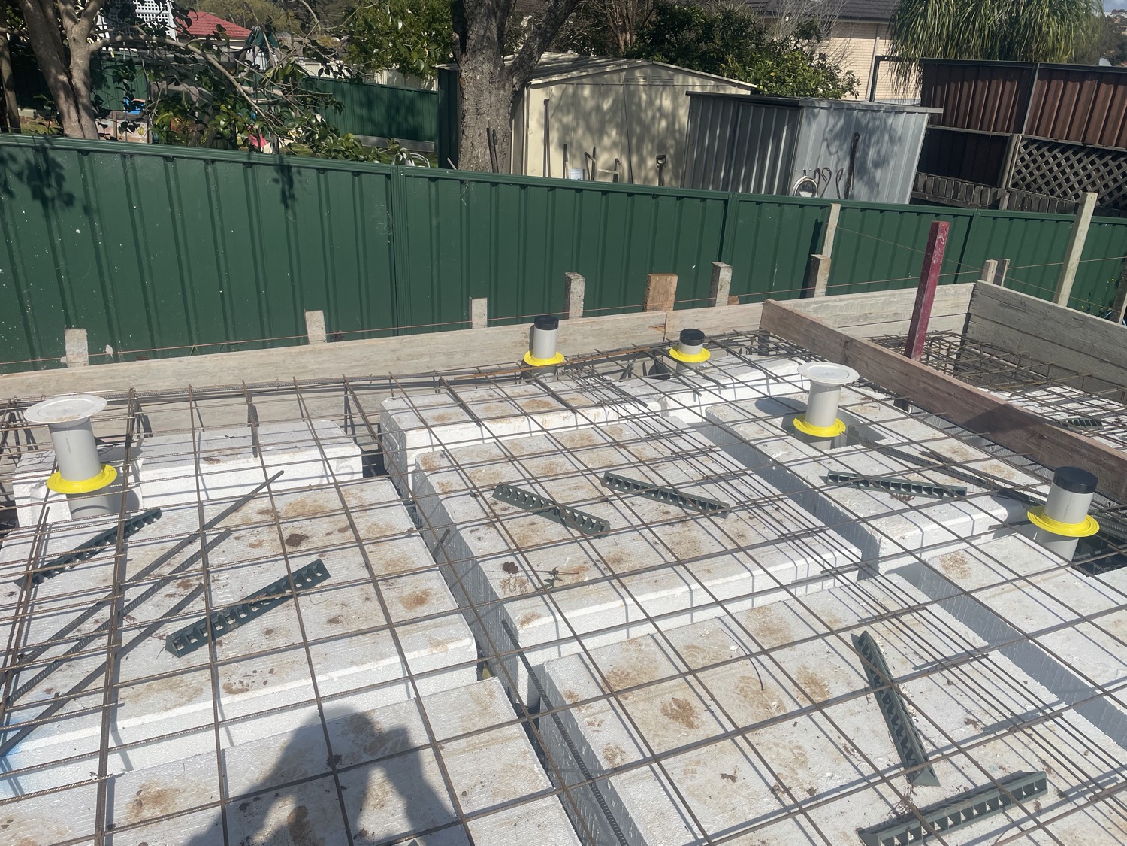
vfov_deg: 53.1
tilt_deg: -23.4
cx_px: 564
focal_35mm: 26
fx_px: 846
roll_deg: -1.7
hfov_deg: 67.3
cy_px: 423
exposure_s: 1/9804
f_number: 1.6
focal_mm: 4.2
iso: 32
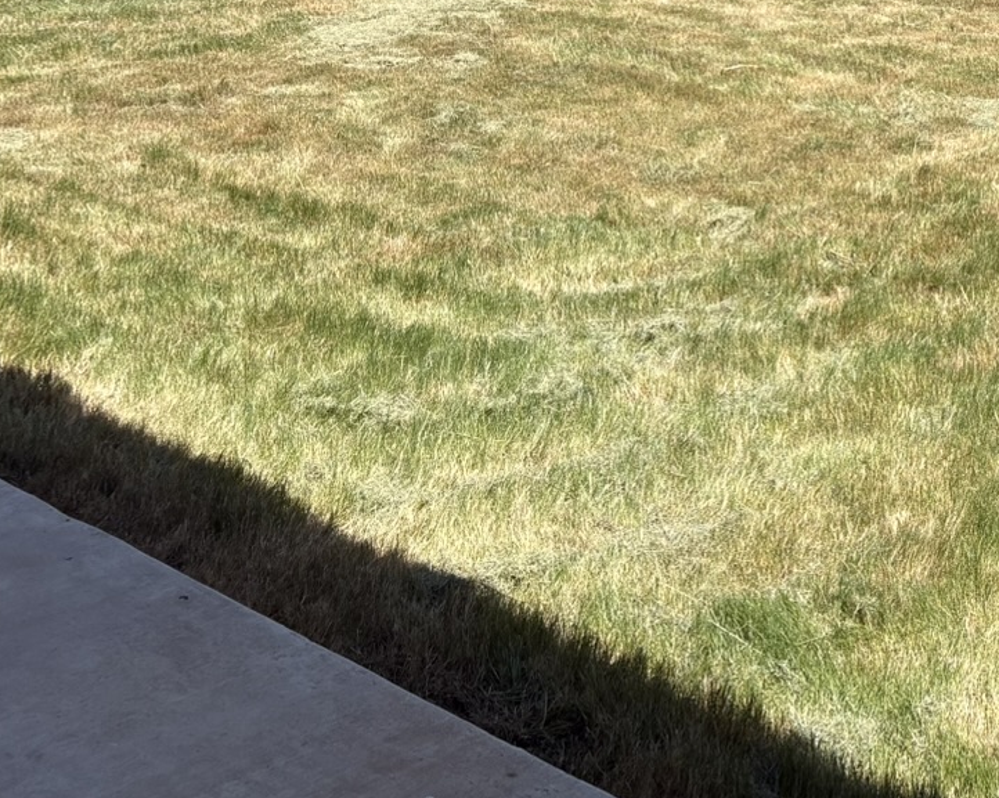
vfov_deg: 20.4
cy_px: -40
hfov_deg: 24.6
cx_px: 1097
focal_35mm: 72
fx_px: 2128
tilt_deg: -7.1
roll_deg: +0.5
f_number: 1.6
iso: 50
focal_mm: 5.96
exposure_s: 1/2865
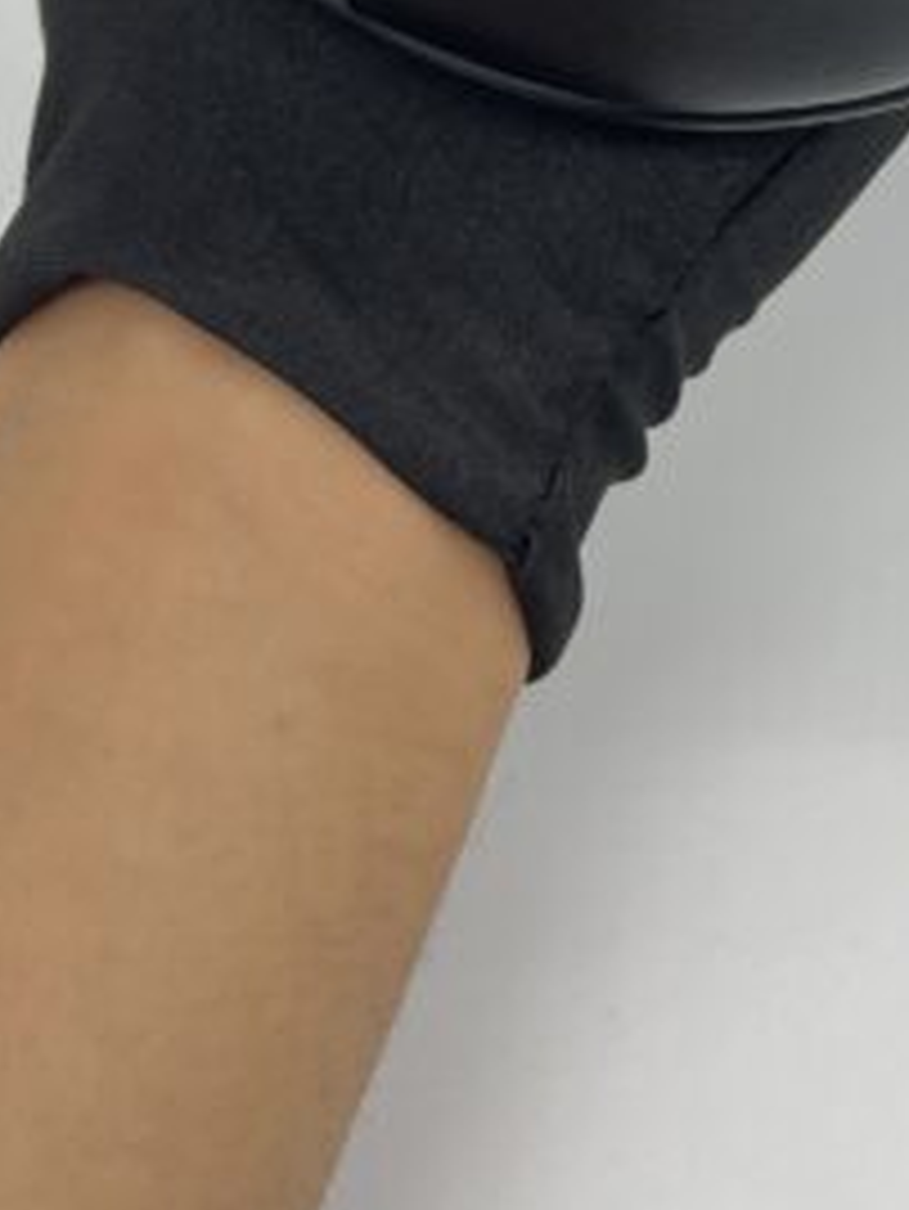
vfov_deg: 17.7
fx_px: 3464
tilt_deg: -44.0
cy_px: -621
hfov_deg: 14.8
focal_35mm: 99
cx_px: 824
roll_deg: +4.0
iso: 40
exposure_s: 1/100
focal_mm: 5.7
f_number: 1.5
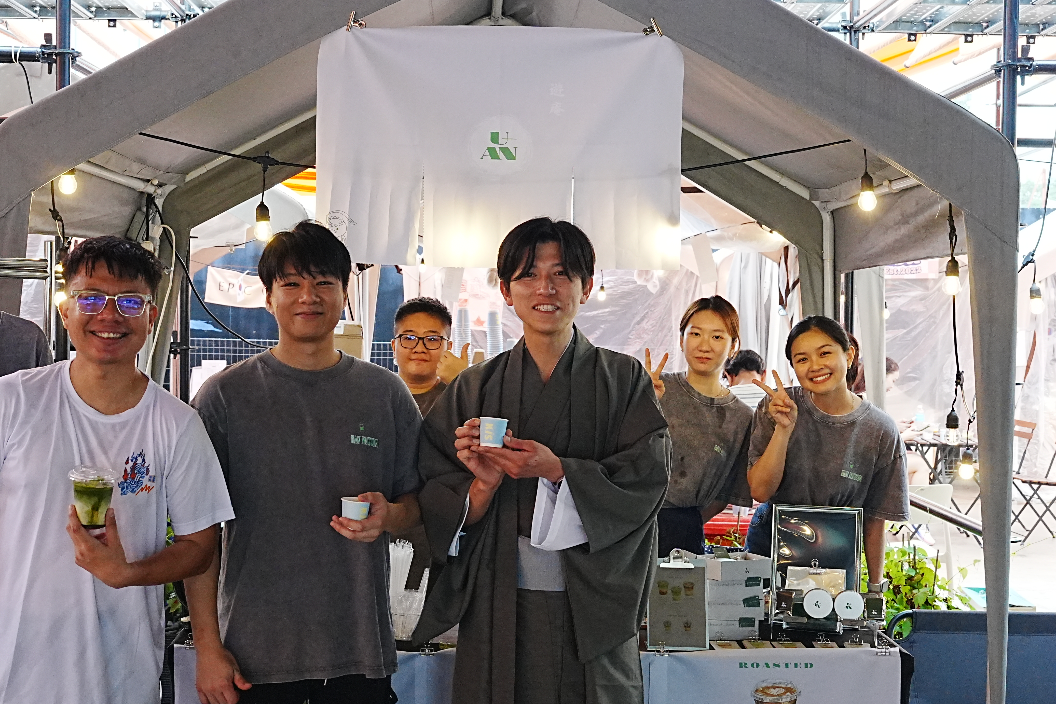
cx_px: 473
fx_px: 1467
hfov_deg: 39.6
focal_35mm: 50
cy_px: 355
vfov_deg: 27.0
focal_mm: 30
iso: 4000
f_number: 6.3
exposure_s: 1/200
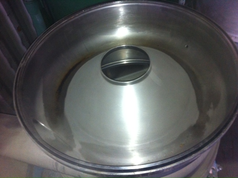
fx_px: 240
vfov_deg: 40.6
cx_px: 119
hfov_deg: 52.7
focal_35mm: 35
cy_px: 89
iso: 250
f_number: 2.8
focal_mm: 3.85
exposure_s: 1/15
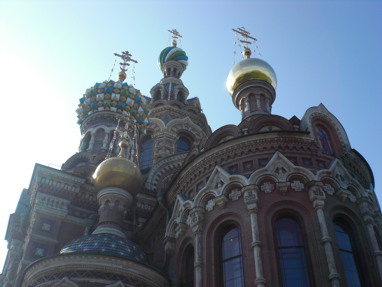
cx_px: 191
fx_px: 419
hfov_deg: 49.0
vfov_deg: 37.7
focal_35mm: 38
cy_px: 144
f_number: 5.6
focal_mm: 6.3
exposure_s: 1/250
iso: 64
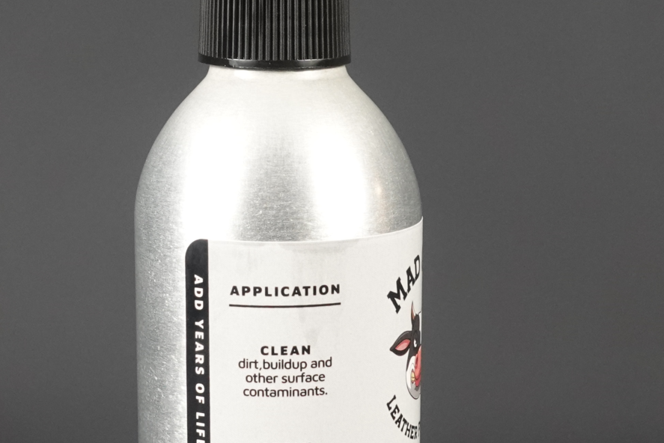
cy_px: 236
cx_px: 244
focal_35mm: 93
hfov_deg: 21.8
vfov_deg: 14.7
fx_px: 1716
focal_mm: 12.65
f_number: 5.6
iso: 800
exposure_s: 1/20
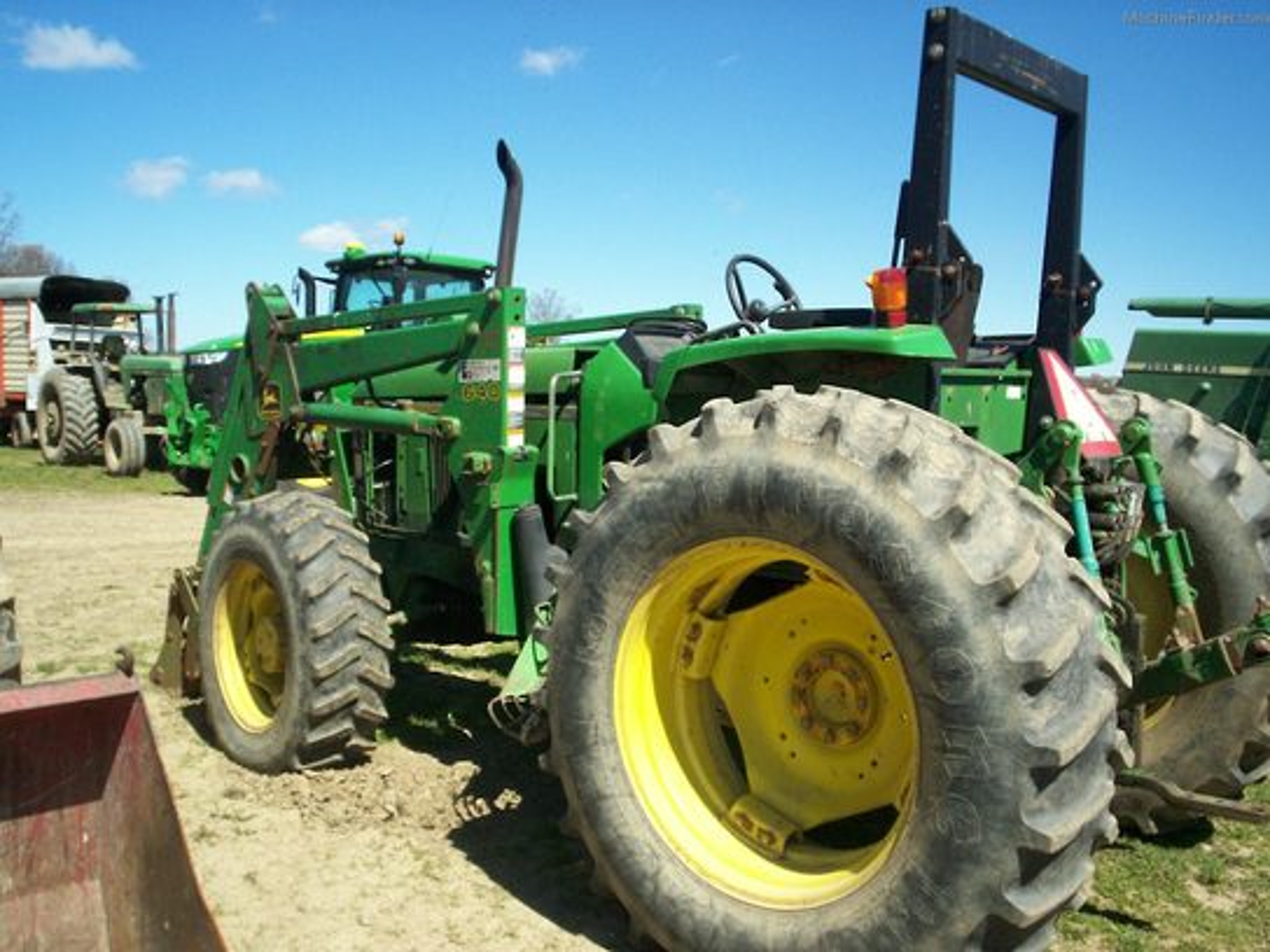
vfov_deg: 39.7
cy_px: 476
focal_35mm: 36
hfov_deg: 51.4
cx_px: 635
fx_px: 1321
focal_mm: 5.9
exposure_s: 1/496
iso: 100
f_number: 4.5
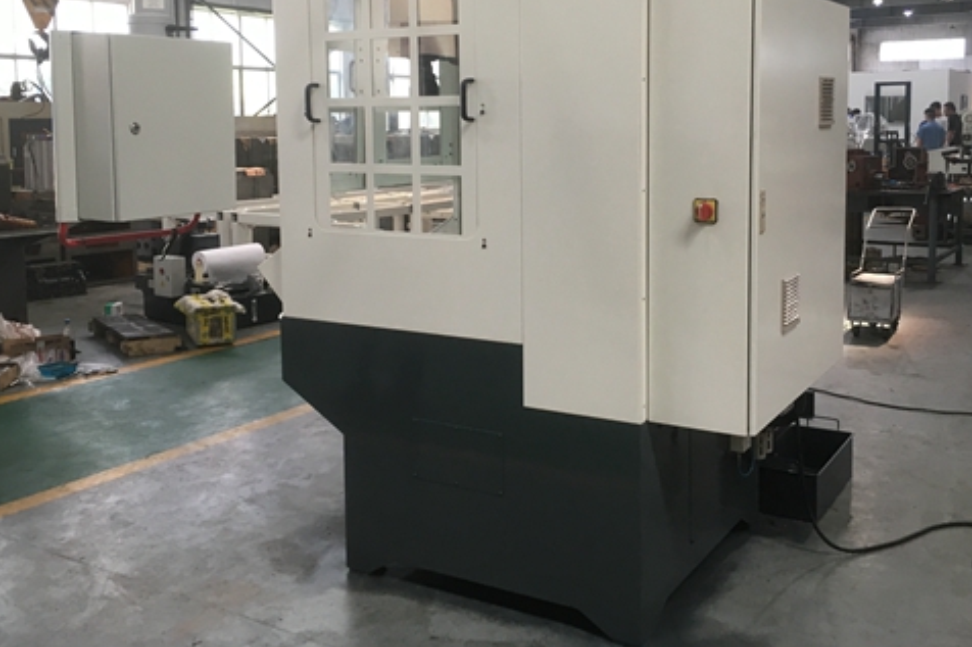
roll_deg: +0.4
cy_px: 214
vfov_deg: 34.7
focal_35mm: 38
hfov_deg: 50.7
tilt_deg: -3.9
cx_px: 506
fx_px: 1026
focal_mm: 4.15
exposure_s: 1/33
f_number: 2.2
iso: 50
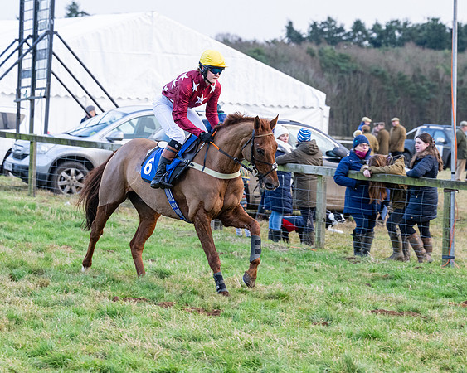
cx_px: 234
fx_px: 2288
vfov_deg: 9.3
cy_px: 186
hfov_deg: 11.7
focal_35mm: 166
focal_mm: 98
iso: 1250
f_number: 4
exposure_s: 1/500
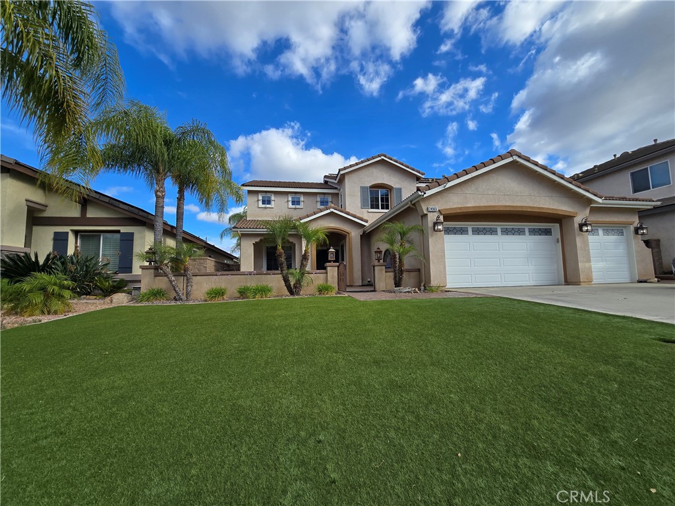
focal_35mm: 13
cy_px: 253
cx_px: 338
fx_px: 253
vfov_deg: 89.9
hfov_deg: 106.2
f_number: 2.2
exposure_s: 1/1659
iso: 50
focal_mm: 2.2
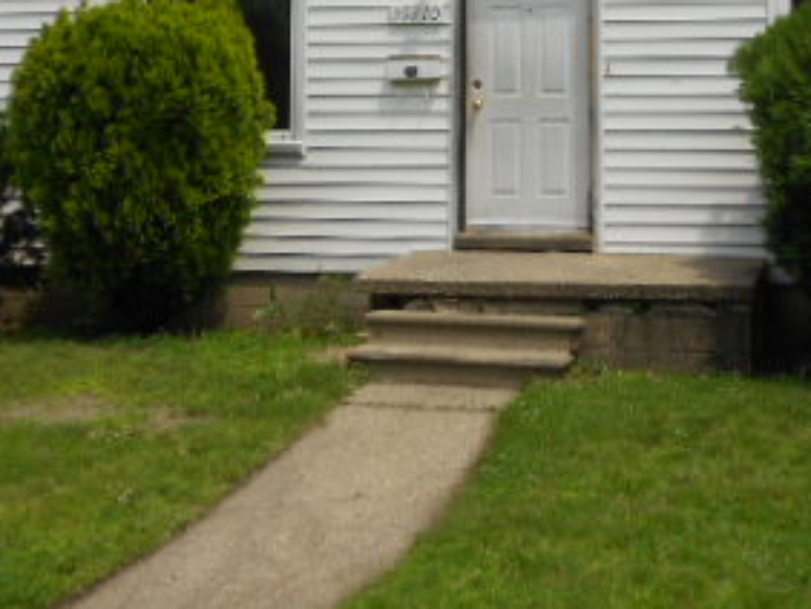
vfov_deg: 23.7
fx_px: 1383
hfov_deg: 32.3
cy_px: -9
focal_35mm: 59
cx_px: 555
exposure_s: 1/1000
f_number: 3.2
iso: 80
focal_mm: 4.6
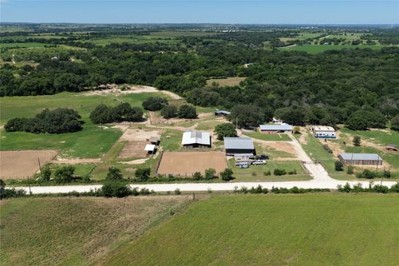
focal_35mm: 28
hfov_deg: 65.5
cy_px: 133
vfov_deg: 46.4
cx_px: 200
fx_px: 310
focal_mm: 14.45
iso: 125
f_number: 2.8
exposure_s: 1/1600
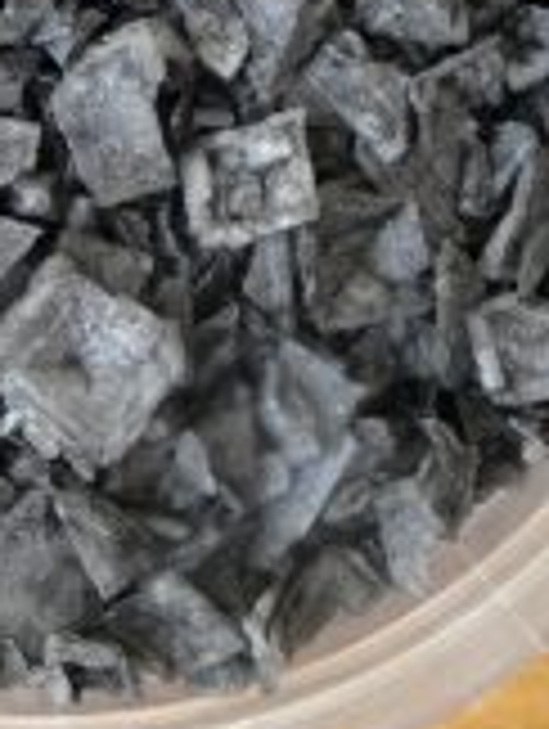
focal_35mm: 94
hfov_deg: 15.5
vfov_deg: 20.2
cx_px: 14
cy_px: 4
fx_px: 1983
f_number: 2.8
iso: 80
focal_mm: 6.3
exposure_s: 1/50
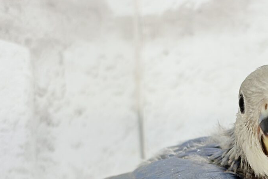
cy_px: 174
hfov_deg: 20.9
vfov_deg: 14.1
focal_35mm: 96
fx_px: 715
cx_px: 224
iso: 40
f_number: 1.6
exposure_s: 1/50
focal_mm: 5.96
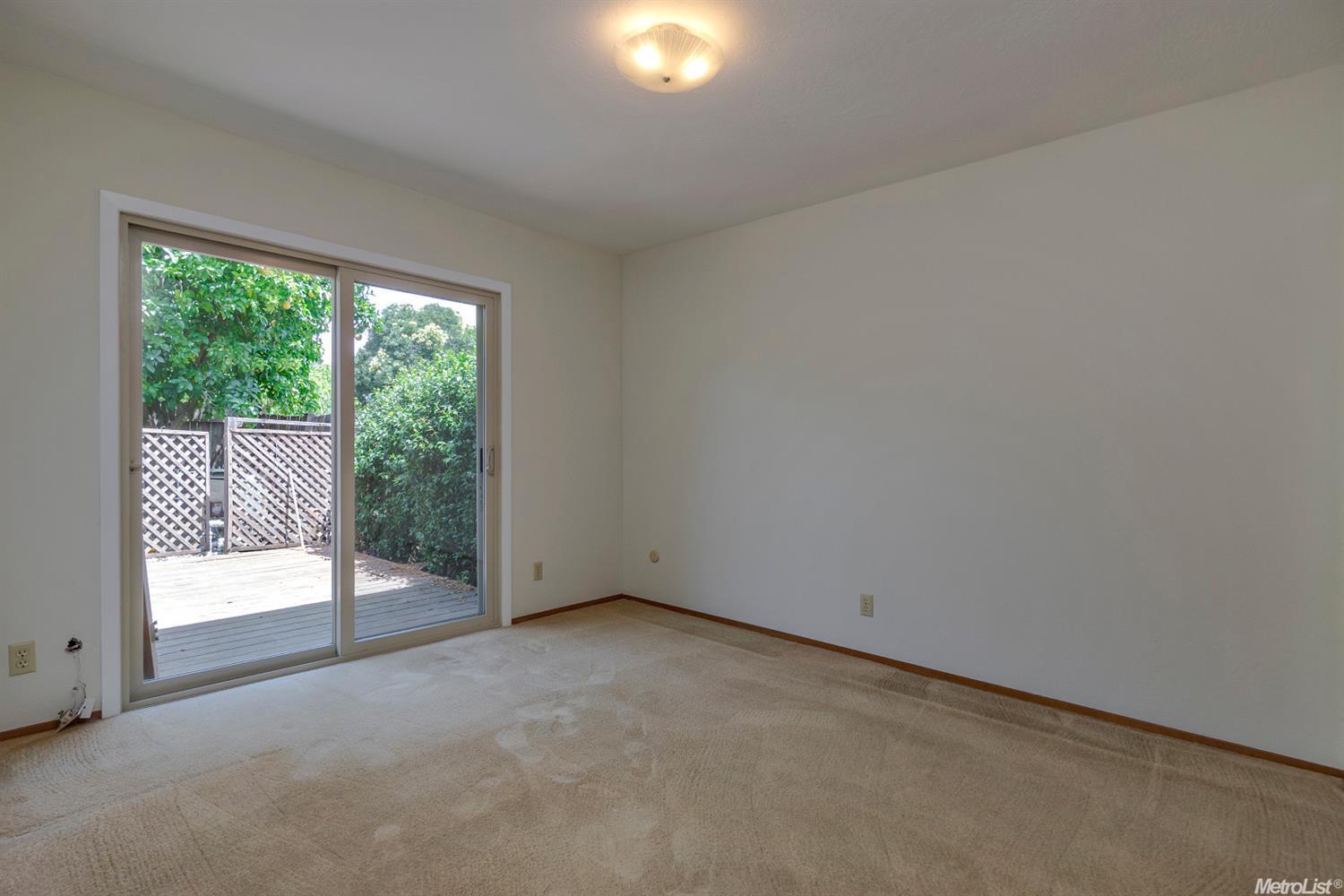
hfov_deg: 100.4
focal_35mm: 15
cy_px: 448
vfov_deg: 77.3
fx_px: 560
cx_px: 672
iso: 100
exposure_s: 1/30
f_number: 5
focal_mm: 10
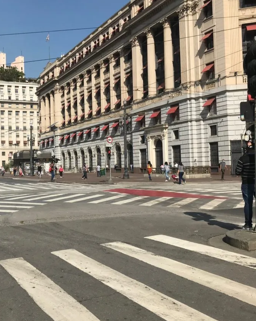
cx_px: 72
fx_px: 369
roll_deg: +1.7
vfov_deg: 46.8
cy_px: 156
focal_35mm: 39
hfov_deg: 37.5
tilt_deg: +2.6
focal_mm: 3.99
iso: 20
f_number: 1.8
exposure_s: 1/3546
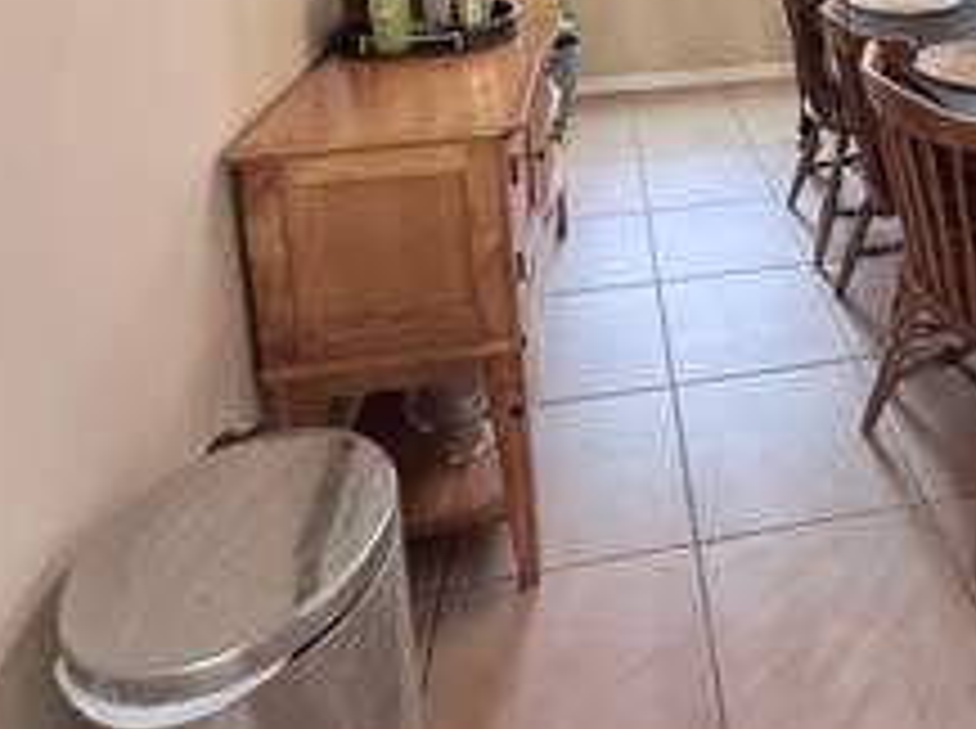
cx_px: 760
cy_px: -56
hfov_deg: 55.0
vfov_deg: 38.3
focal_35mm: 31
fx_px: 873
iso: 400
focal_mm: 2.22
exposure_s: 1/60
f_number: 2.2
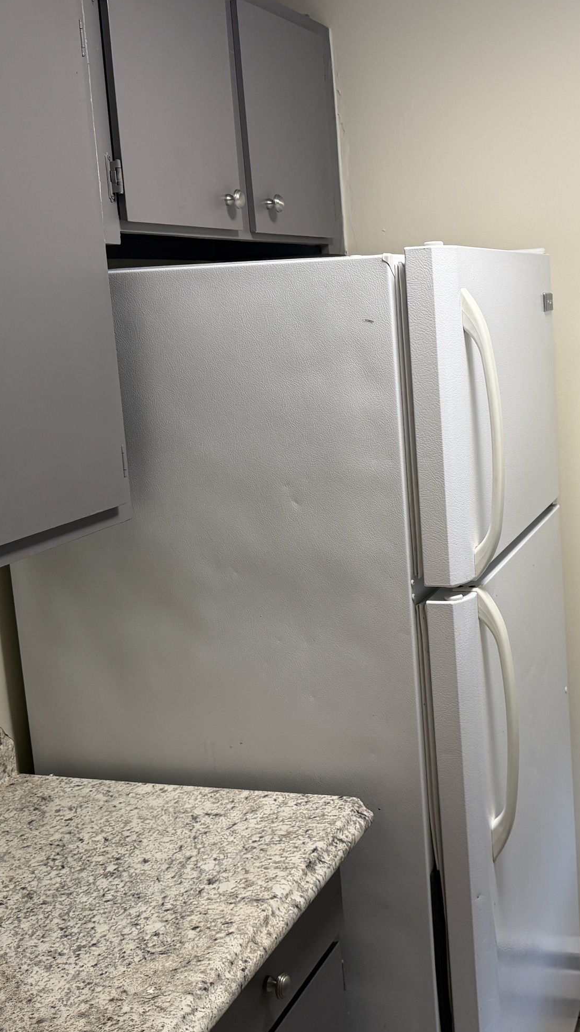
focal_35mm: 41
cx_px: 453
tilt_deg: -9.3
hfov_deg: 28.5
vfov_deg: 49.3
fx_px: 1121
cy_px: 475
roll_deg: +4.3
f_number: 1.78
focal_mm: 6.76
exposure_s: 1/120
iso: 160
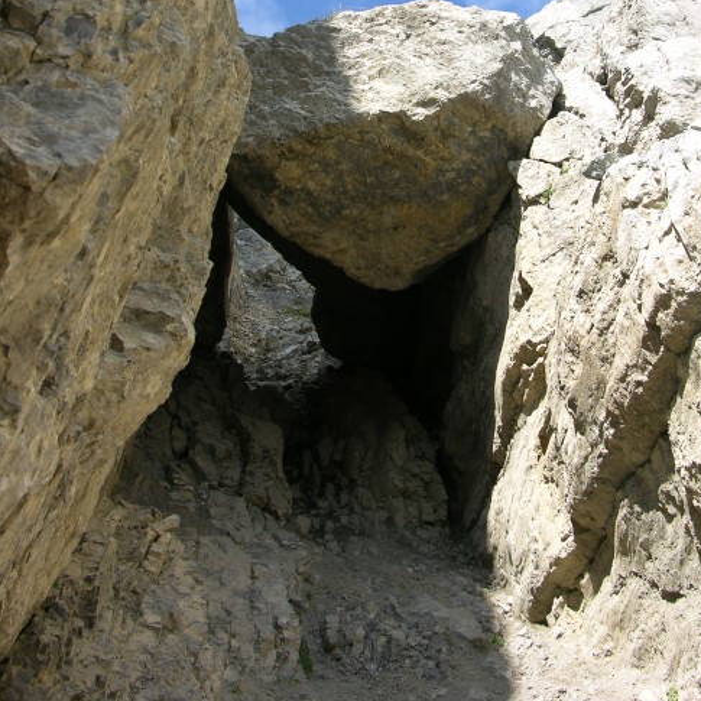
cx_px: 415
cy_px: 159
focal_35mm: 49
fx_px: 1123
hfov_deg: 34.6
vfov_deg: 33.8
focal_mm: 9
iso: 50
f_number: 5
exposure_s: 1/140
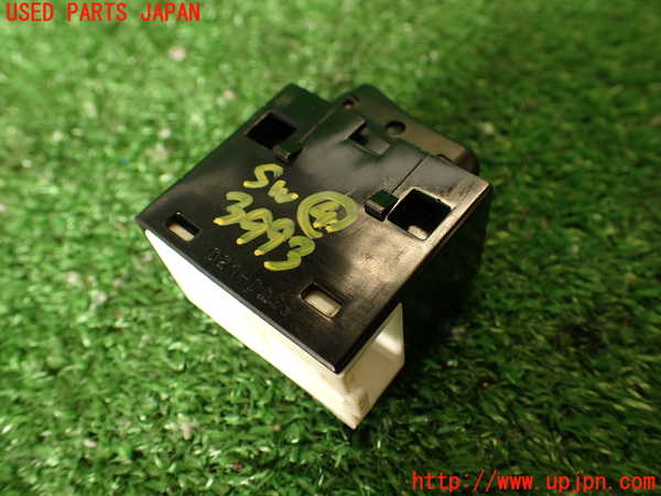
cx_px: 330
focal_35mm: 30
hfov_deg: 60.0
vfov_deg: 46.8
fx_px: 573
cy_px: 248
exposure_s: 1/60
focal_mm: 5.4
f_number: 2.3
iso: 200
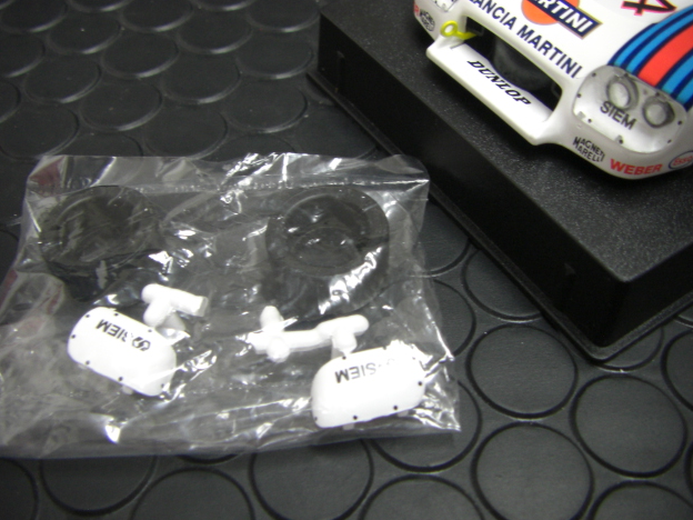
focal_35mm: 39
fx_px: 781
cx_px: 340
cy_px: 259
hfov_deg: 47.9
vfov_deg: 36.8
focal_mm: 6.3
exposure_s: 1/20
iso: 200
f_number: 3.4
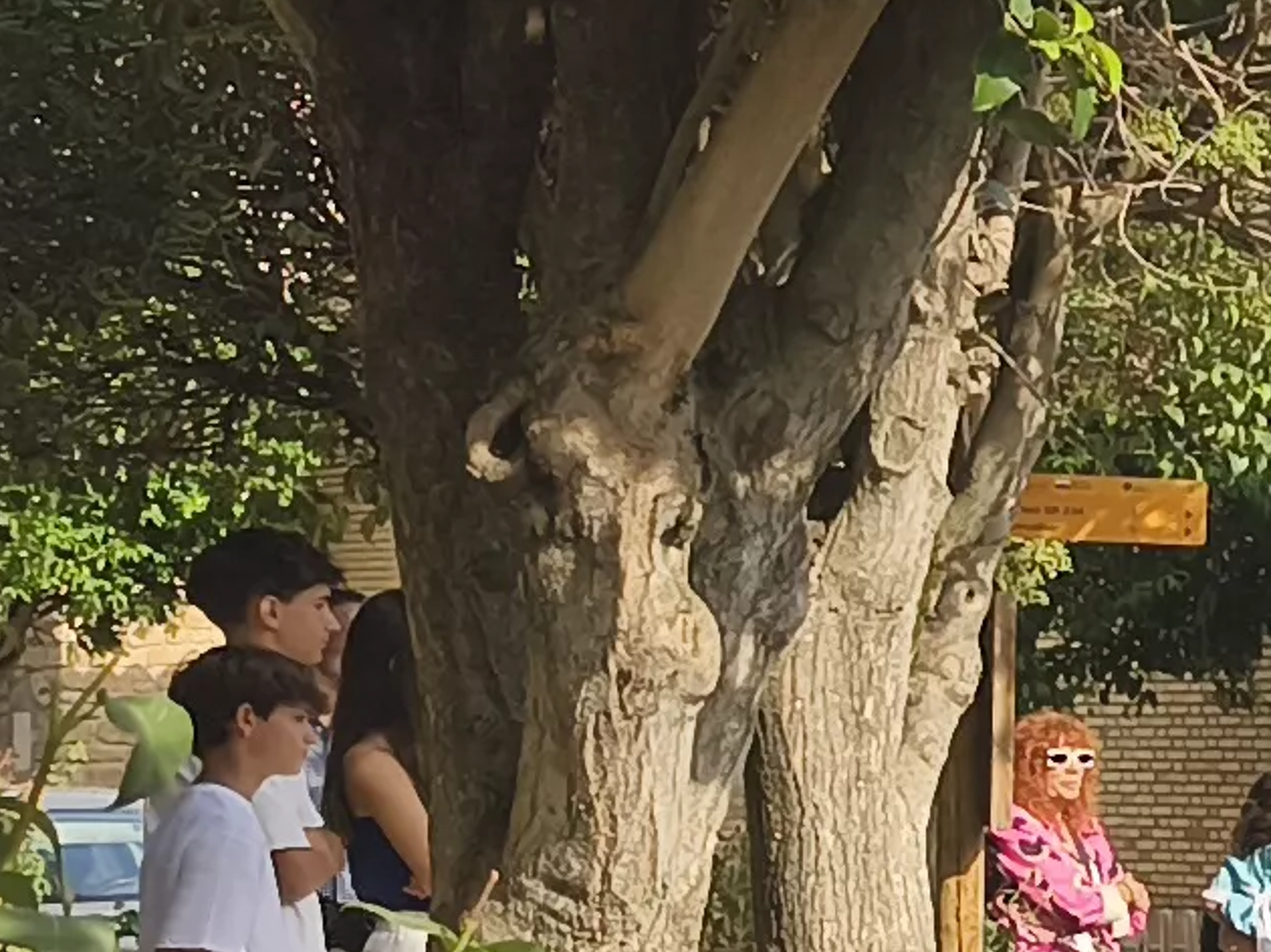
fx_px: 5469
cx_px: 3813
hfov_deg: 10.0
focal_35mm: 149
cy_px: 615
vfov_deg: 9.9
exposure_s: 1/658
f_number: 1.65
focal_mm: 6.18
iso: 50
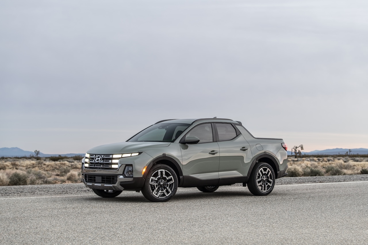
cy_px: 122
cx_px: 184
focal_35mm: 70
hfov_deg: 28.8
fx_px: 715
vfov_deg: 19.5
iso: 64
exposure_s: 1/1.25
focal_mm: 70
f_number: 5
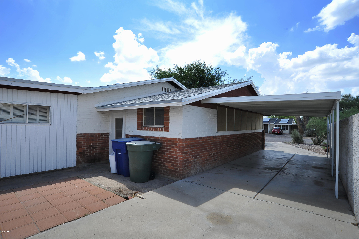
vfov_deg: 67.3
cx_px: 180
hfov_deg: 90.0
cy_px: 120
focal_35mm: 18
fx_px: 179
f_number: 13
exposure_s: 1/250
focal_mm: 18
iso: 320
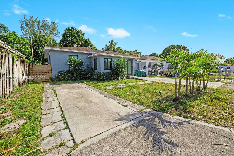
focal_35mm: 15
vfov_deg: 77.2
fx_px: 97
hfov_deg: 100.5
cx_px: 117
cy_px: 78
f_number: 8
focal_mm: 15
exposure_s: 1/400
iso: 200
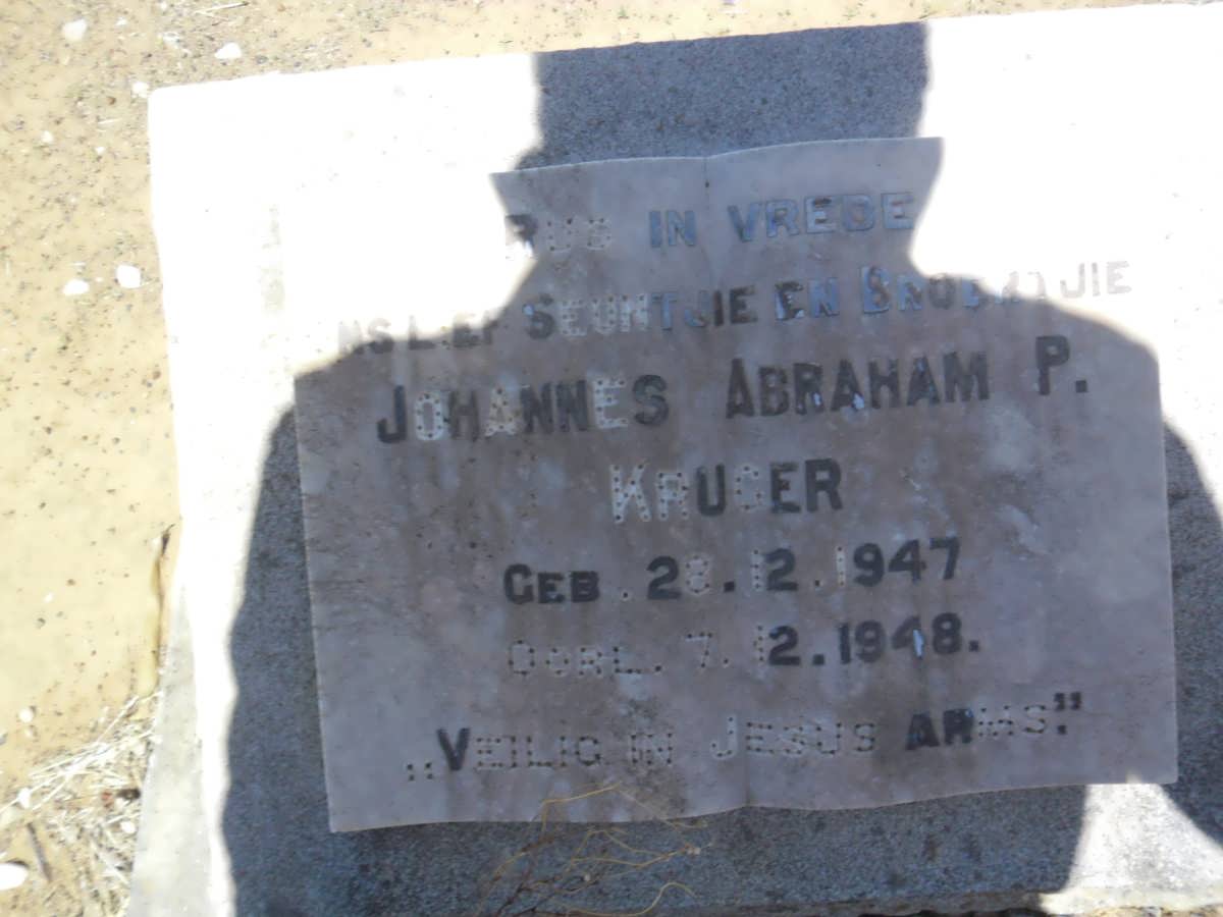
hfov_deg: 65.3
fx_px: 954
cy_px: 458
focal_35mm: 27
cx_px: 612
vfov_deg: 51.4
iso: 80
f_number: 3.5
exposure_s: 1/534
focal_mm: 4.9
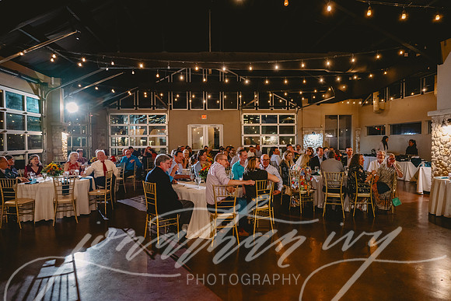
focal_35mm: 24
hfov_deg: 73.7
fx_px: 301
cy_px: 150
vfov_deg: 53.2
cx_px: 226
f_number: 2.8
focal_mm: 24
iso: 2000
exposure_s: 1/100
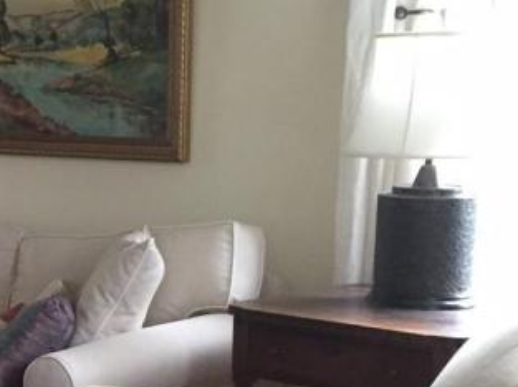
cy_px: 291
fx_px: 1420
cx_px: -295
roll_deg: +1.8
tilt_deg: -7.6
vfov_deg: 15.5
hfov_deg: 18.1
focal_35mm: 95
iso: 160
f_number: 2.2
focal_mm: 4.15
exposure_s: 1/30
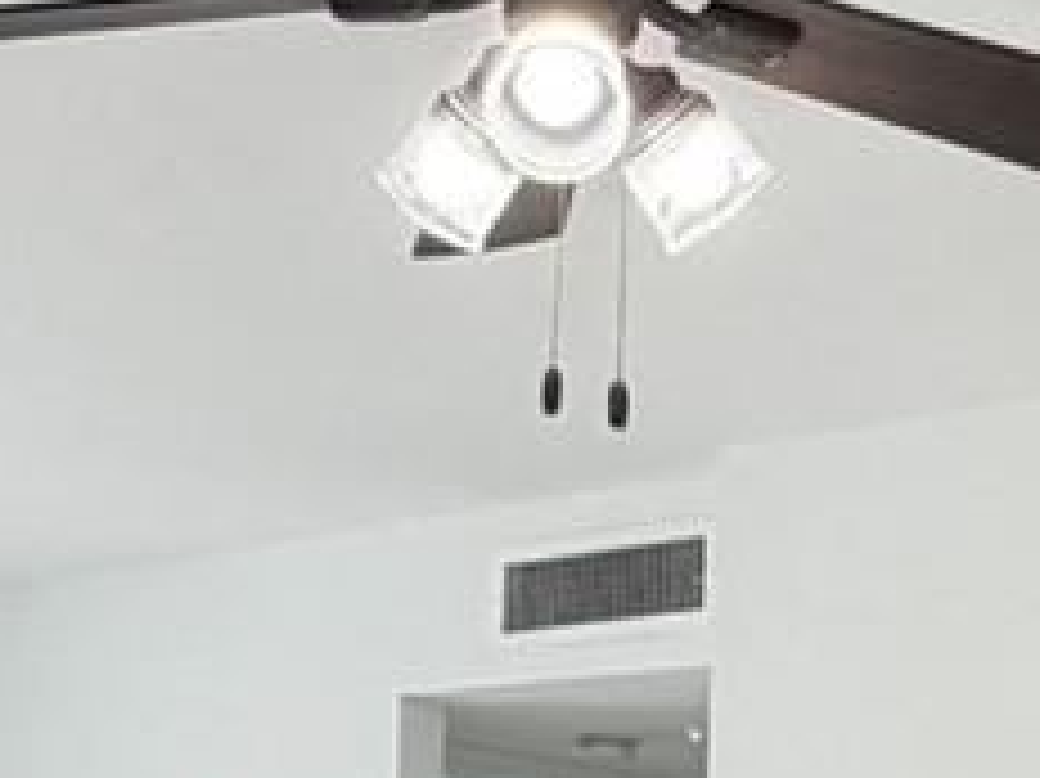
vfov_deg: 14.2
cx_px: 608
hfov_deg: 20.2
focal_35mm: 97
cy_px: 1165
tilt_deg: -1.4
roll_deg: -2.3
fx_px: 2913
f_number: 2.2
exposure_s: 1/120
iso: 250
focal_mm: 2.22
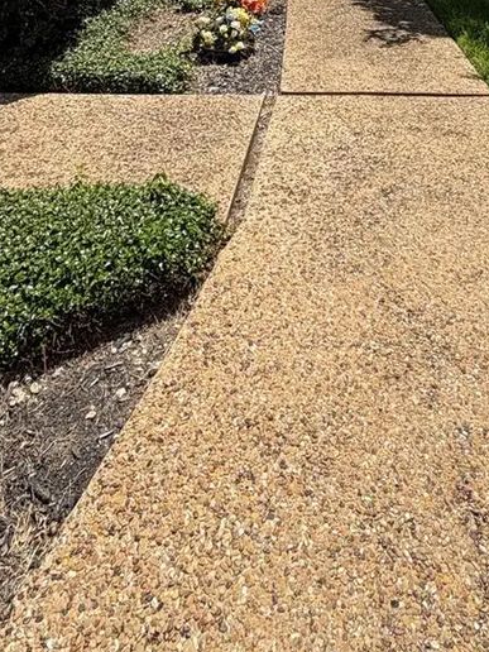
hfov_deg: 37.9
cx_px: 353
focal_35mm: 37
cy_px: -159
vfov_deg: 36.5
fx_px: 697
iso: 20
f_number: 2.2
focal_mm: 2.22
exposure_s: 1/841
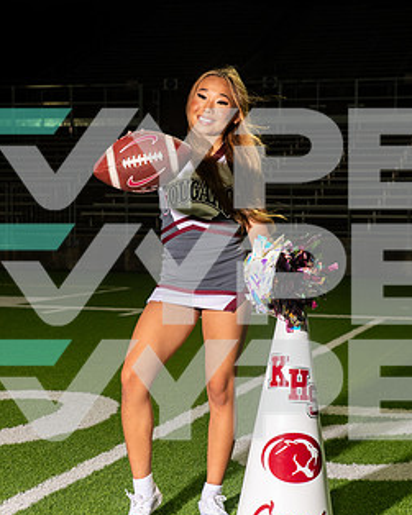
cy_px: 276
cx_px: 218
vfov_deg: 24.4
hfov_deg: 19.6
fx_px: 1189
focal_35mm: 78
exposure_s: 1/400
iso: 1000
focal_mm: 58
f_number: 7.1
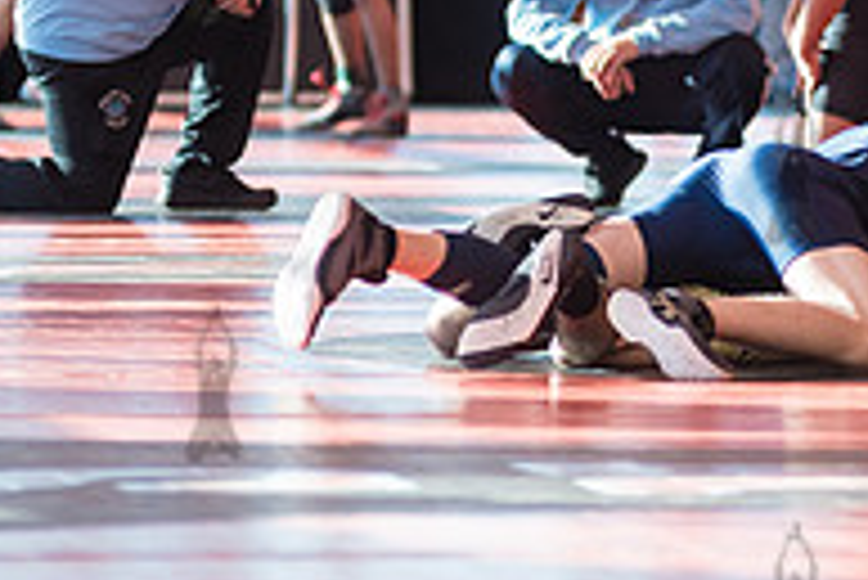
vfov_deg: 2.5
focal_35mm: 555
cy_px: 164
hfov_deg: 3.7
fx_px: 13391
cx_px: 792
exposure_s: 1/400
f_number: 4
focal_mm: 185
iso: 400
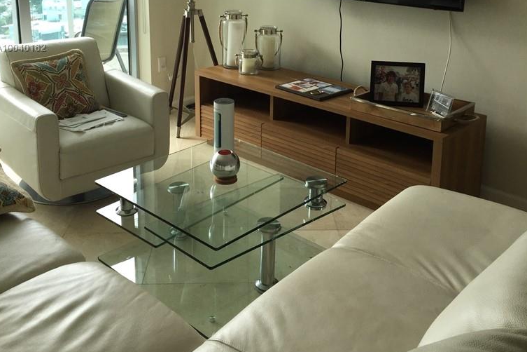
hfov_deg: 47.4
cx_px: 262
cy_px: 48
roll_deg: -0.8
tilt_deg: -11.9
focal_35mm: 41
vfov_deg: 31.4
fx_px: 600
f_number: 2.2
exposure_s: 1/120
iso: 32
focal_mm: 4.15
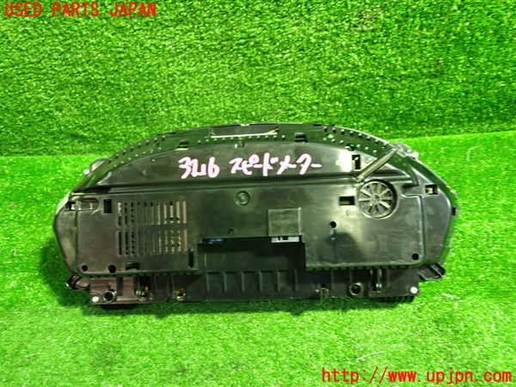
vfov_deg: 46.8
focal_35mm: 30
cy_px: 194
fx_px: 447
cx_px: 258
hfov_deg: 60.0
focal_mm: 5.4
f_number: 2.3
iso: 800
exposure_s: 1/30
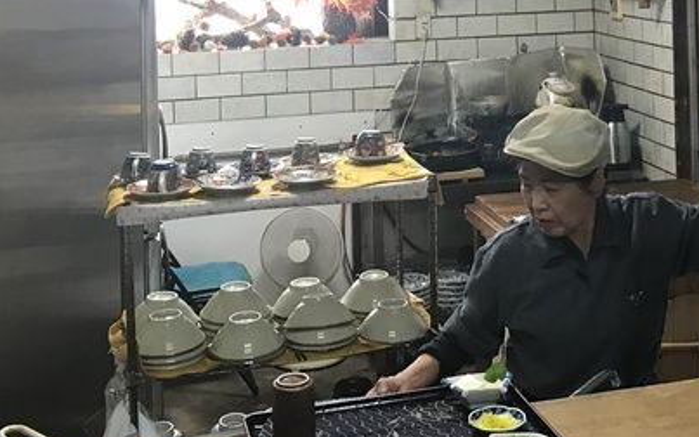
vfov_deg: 20.6
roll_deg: +2.3
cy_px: -41
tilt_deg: +0.2
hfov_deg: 33.6
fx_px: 1143
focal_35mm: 60
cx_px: 481
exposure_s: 1/15
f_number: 1.8
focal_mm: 3.99
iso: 50
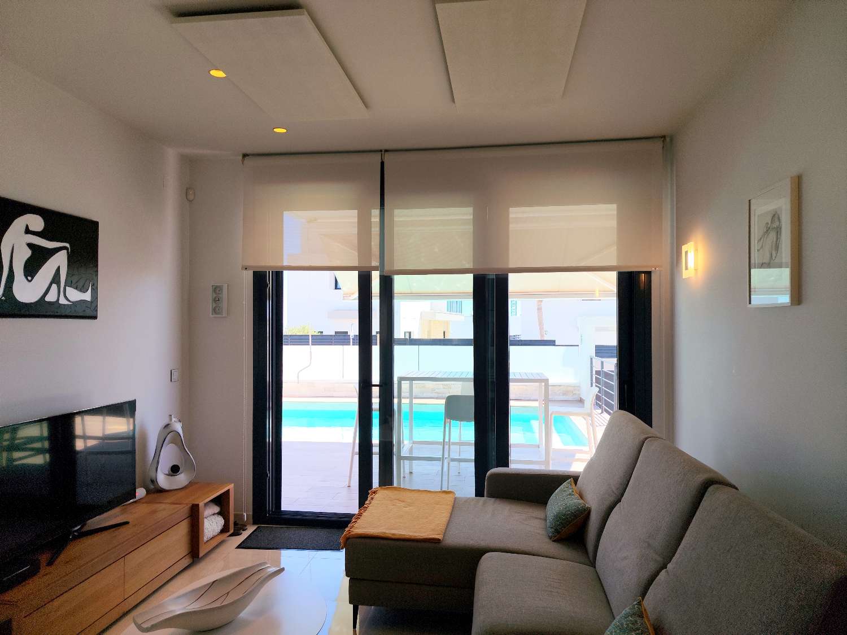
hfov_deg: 71.6
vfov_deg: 56.8
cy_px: 318
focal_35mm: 24
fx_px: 587
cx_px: 424
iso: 52
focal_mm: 5.24
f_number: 1.7
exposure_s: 1/462
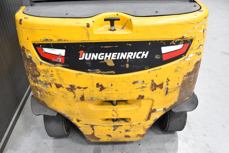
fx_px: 191
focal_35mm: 30
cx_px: 114
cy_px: 76
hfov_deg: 61.9
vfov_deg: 43.6
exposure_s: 1/30
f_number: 5
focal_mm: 20
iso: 1600
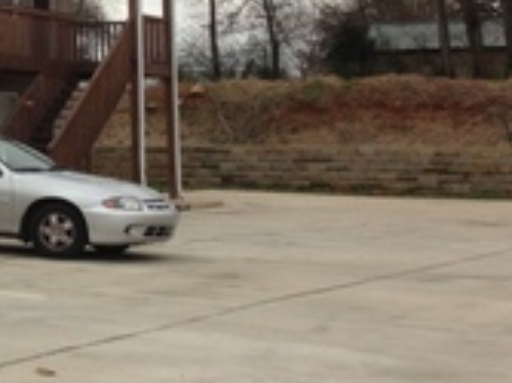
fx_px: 1493
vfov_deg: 14.4
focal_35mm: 101
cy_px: -18
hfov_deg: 17.8
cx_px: -215
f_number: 2.4
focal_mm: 4.13
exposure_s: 1/246
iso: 50
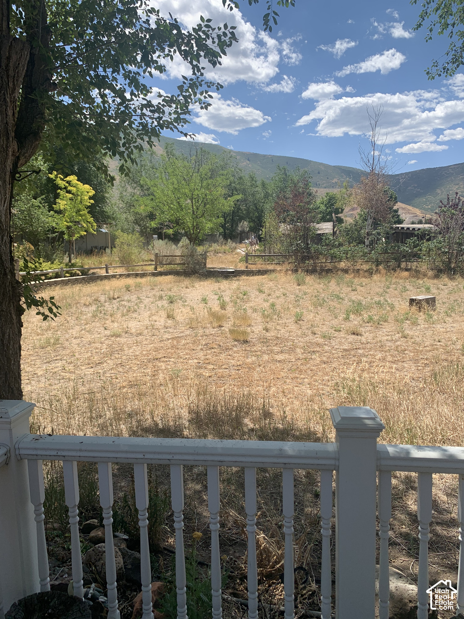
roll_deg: +1.4
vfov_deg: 67.3
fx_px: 465
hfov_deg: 53.1
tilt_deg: -8.0
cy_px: 310
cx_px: 232
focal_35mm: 26
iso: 25
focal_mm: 4.25
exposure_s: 1/1779
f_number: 1.8
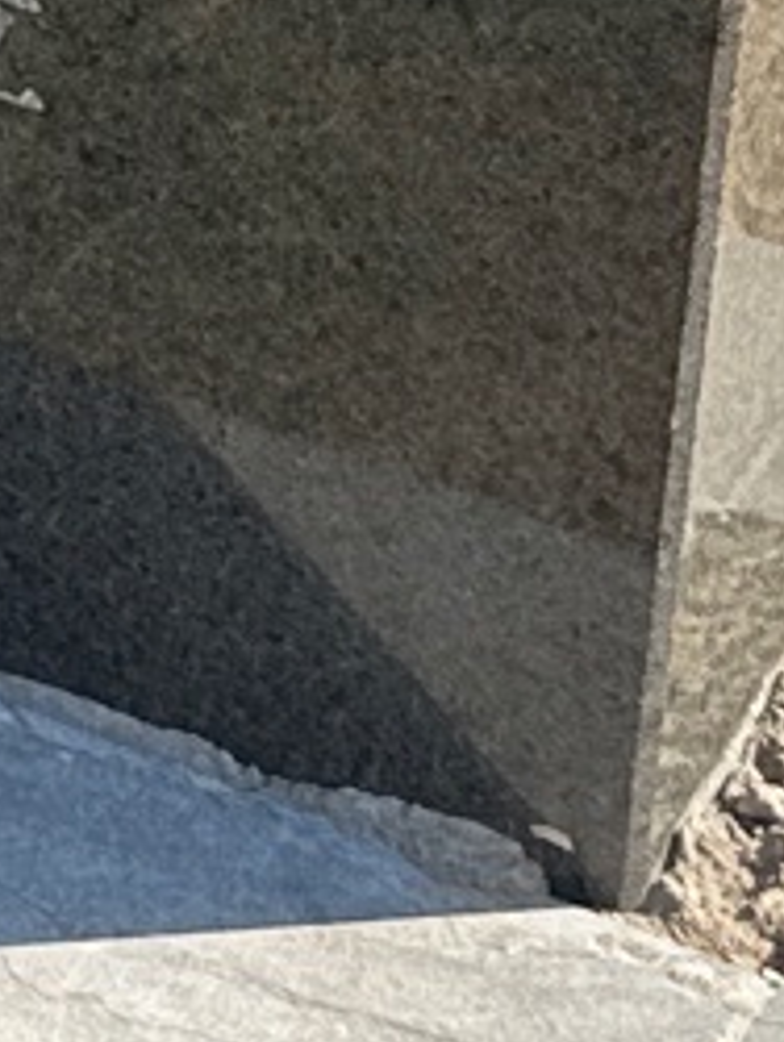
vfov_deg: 9.7
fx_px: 5788
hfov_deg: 7.5
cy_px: -913
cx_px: -742
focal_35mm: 192
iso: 80
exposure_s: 1/3155
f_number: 1.78
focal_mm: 6.86
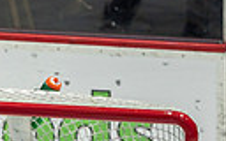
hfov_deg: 0.8
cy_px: 272
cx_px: -228
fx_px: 17055
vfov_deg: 0.5
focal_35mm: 2769
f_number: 4
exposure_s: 1/640
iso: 1600
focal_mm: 600
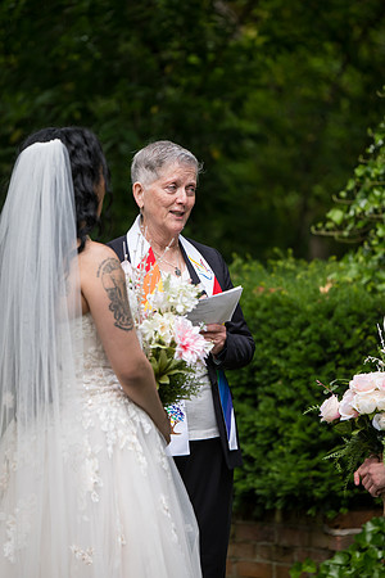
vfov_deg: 10.3
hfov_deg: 6.9
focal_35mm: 200
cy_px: 289
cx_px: 192
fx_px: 3208
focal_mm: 200
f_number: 4
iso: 500
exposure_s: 1/400
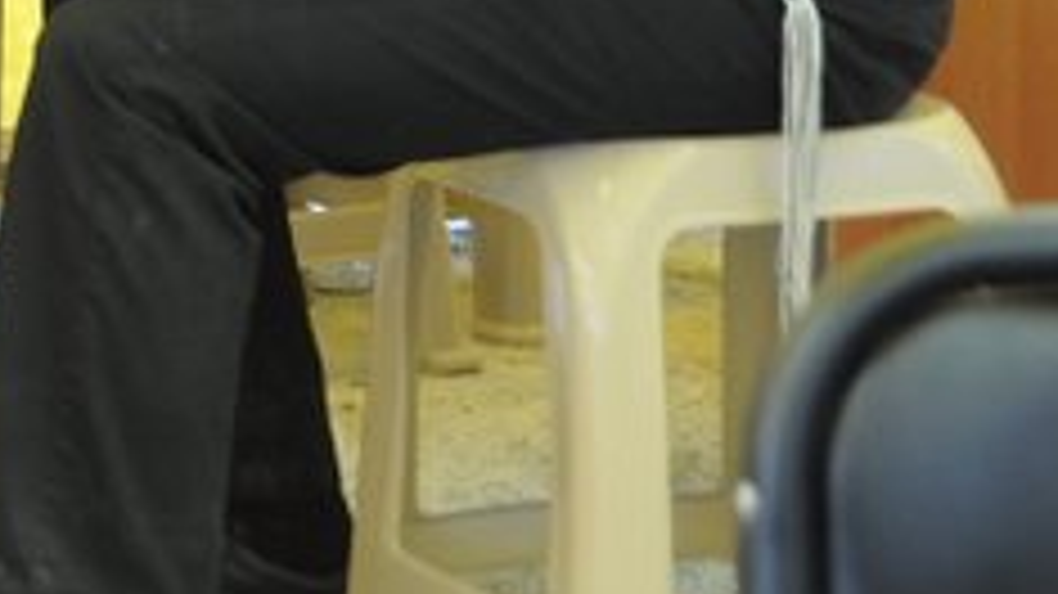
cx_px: -774
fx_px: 4599
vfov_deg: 7.1
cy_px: -585
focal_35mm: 164
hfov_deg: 12.2
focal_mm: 24
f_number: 5
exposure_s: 1/30
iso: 640
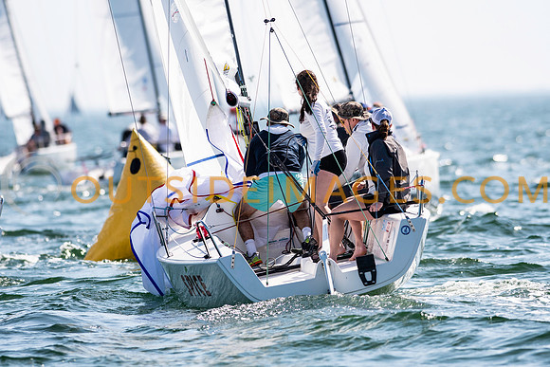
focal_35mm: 450
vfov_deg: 3.1
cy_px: 184
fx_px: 6876
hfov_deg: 4.6
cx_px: 275
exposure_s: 1/2500
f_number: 5
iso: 200
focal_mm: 300
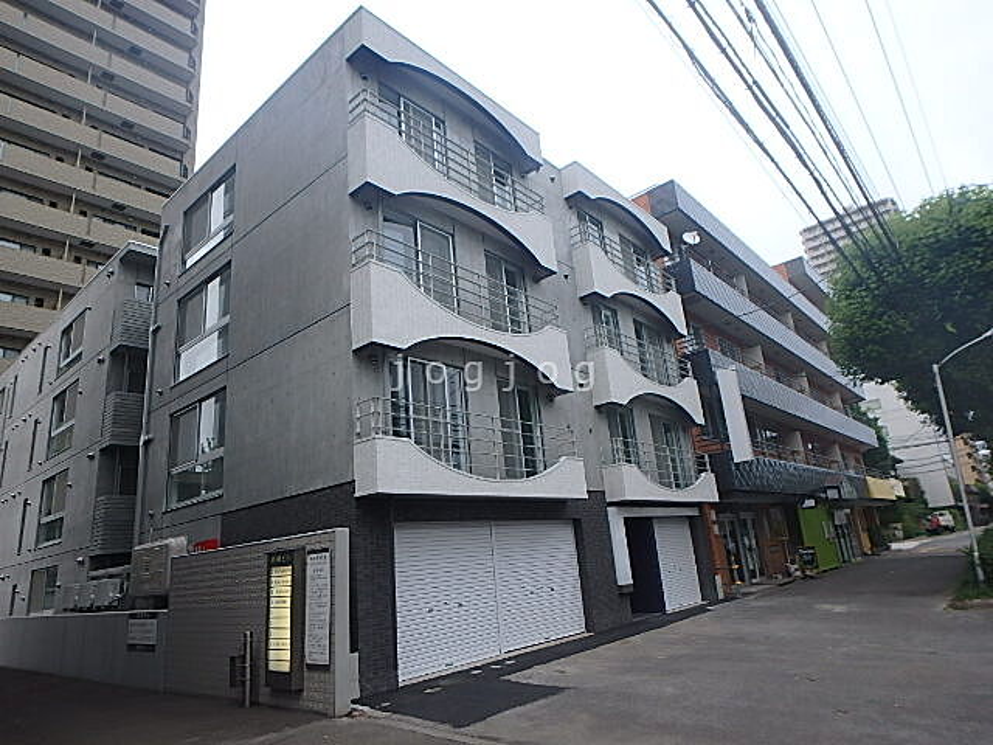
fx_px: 602
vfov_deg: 63.4
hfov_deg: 79.0
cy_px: 372
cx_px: 496
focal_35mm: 21
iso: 125
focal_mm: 3.7
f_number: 3.5
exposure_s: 1/200
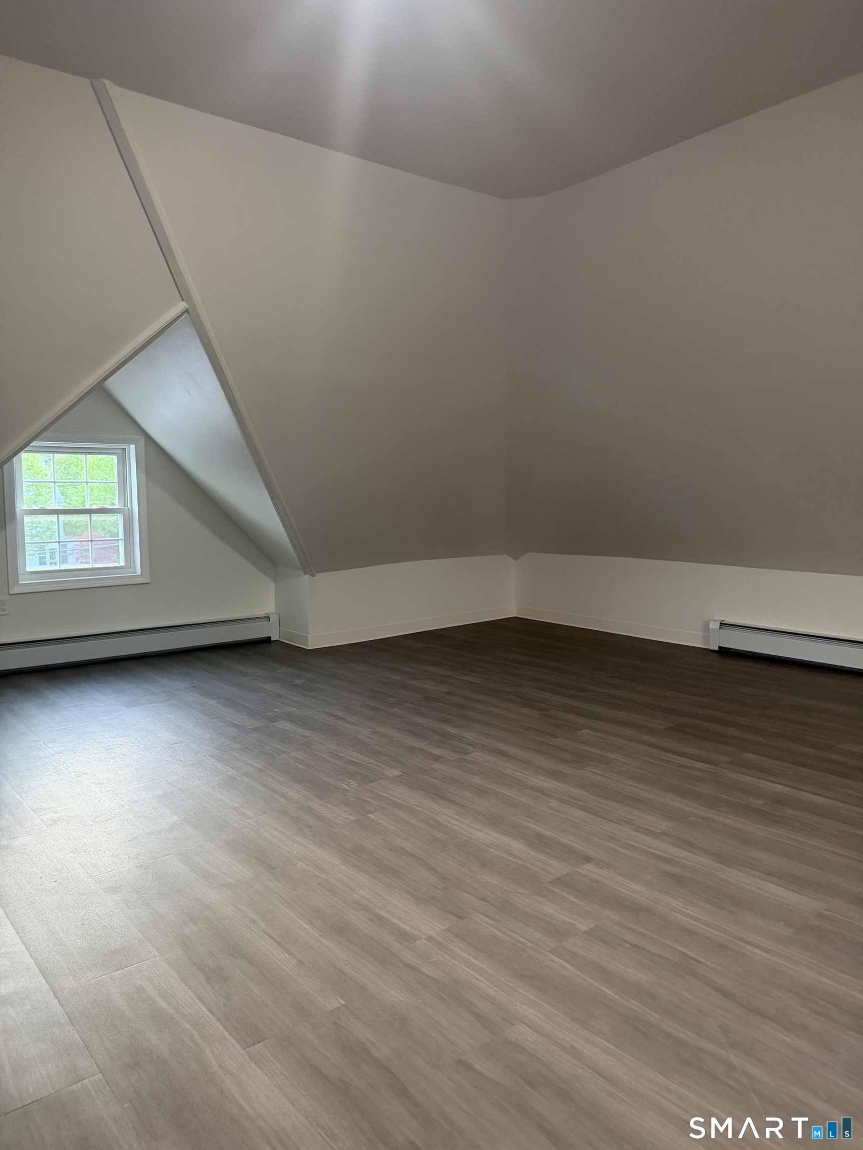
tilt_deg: -6.6
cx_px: 432
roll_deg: +0.4
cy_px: 575
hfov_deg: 56.8
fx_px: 798
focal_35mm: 24
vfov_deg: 71.6
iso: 500
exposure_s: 1/60
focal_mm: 6.76
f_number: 1.78
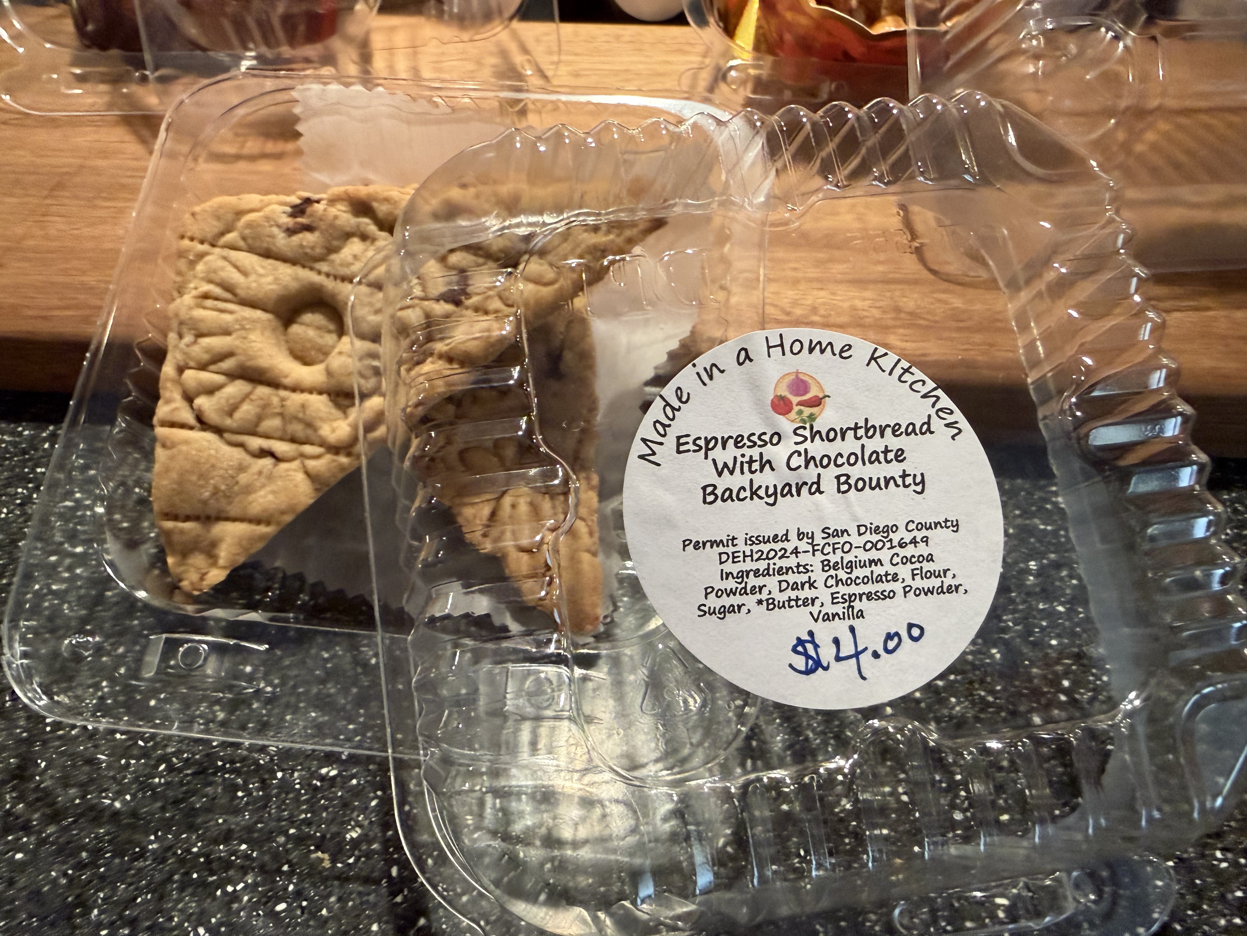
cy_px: 468
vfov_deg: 56.8
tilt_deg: -45.3
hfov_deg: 71.6
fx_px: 865
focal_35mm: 24
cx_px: 624
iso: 400
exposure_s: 1/60
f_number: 2.2
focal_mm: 2.22
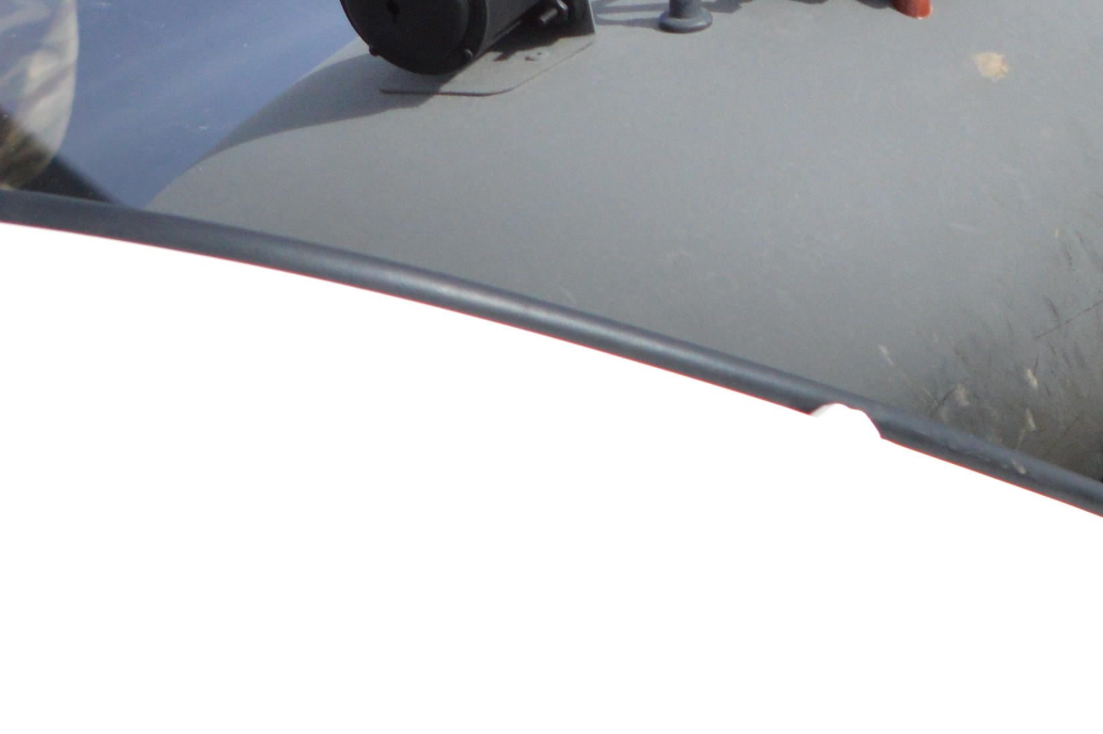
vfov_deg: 4.0
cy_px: -181
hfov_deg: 6.1
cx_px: 1200
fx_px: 10348
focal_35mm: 338
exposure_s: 1/1600
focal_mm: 62
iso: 400
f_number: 6.3
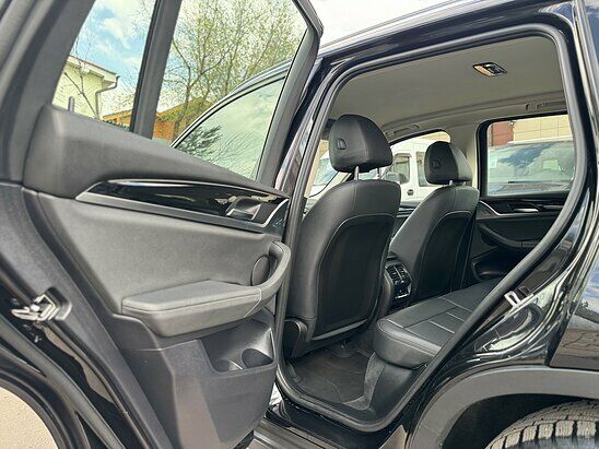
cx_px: 300
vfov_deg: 56.8
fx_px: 415
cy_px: 224
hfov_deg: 71.6
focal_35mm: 24
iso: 160
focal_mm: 6.76
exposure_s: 1/121
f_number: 1.78
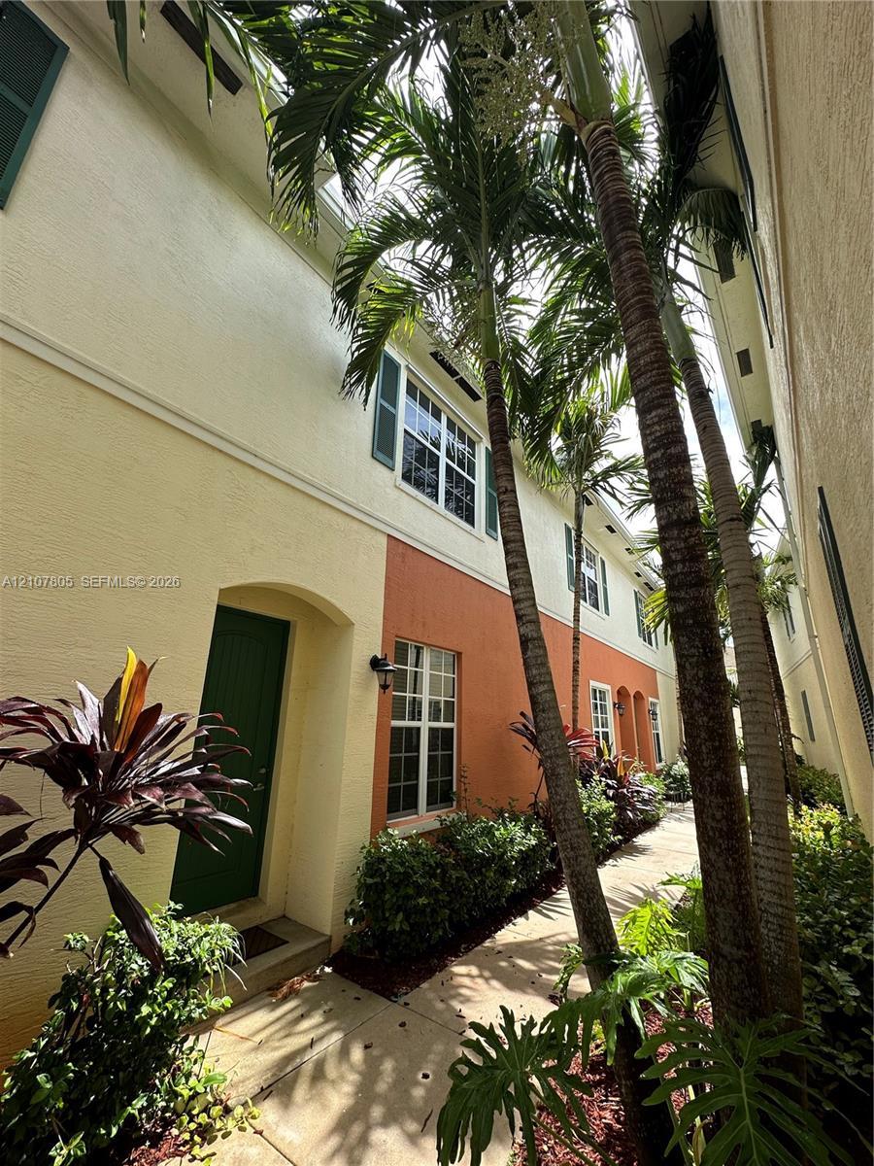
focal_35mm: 14
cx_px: 437
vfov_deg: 102.1
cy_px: 583
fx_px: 471
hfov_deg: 85.7
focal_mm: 2.22
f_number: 2.2
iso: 40
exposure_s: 1/561
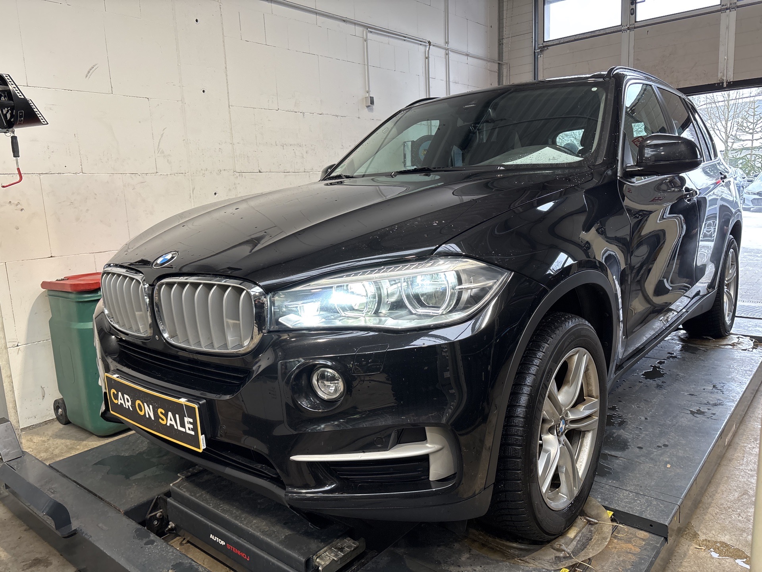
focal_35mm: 26
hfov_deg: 67.3
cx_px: 381
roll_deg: +2.1
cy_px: 286
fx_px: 572
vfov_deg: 53.1
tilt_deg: -8.9
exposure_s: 1/72
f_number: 1.6
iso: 125
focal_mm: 5.96
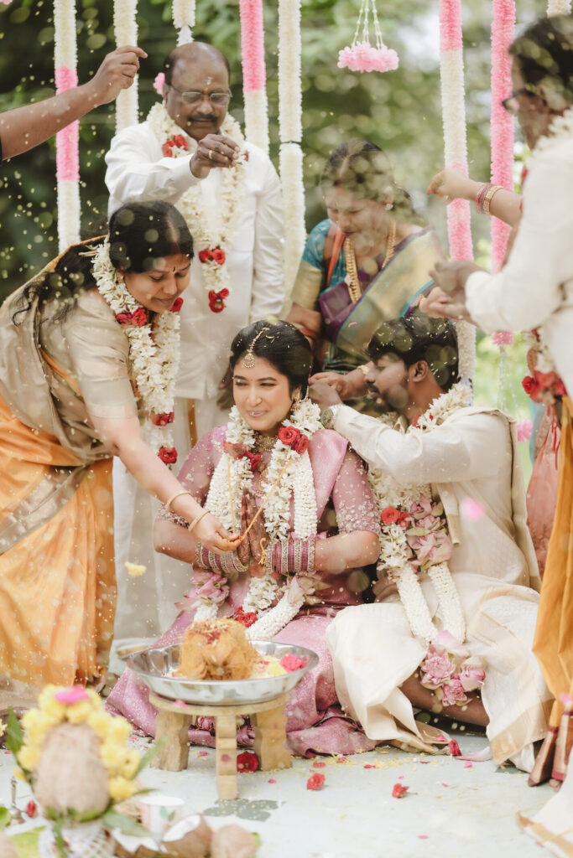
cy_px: 429
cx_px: 286
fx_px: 2029
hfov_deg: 16.1
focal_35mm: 85
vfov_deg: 23.9
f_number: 1.6
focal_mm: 85
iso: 400
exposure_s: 1/1250
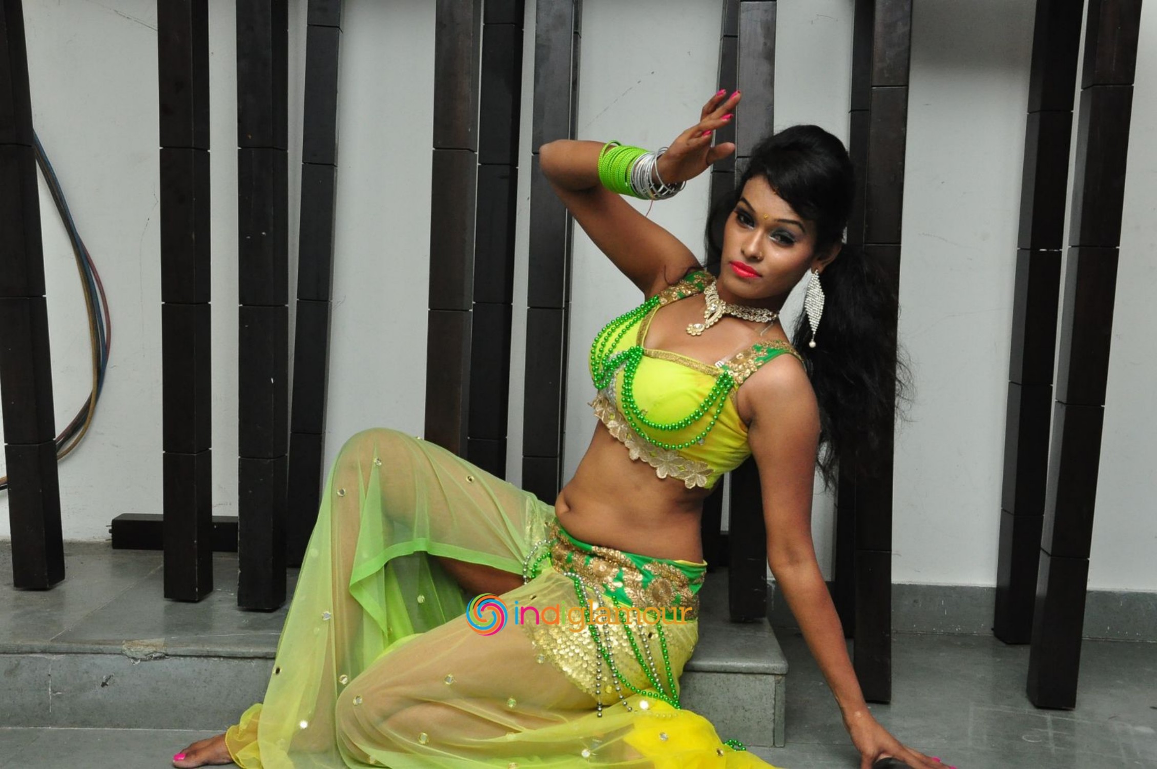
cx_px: 578
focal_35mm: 39
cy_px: 384
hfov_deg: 49.6
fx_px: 1252
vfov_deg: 34.1
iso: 1600
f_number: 10
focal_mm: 26
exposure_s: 1/125
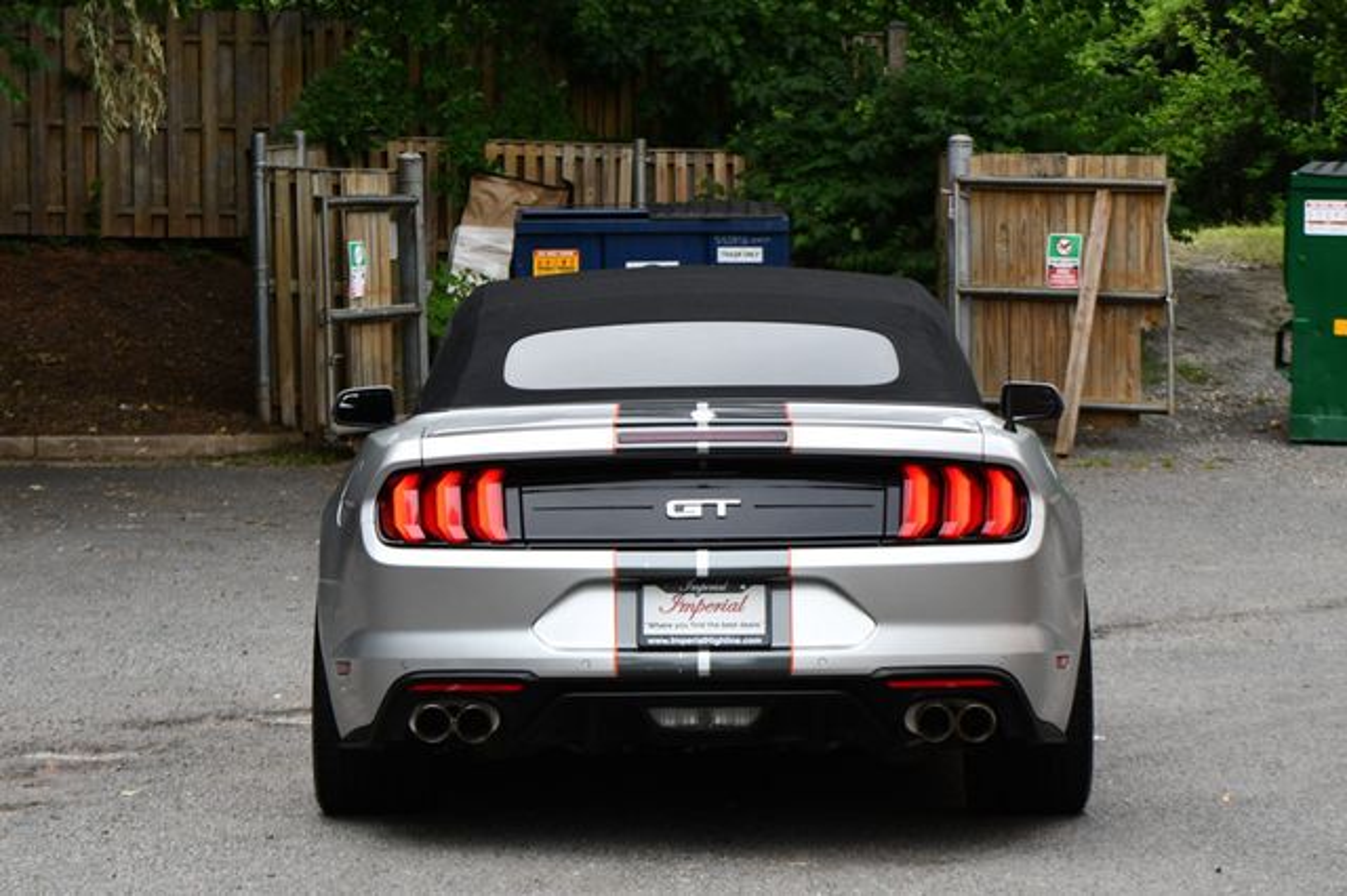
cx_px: 674
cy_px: 448
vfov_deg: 11.7
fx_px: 4375
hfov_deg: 17.5
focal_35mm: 117
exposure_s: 1/250
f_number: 5.6
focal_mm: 78
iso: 200
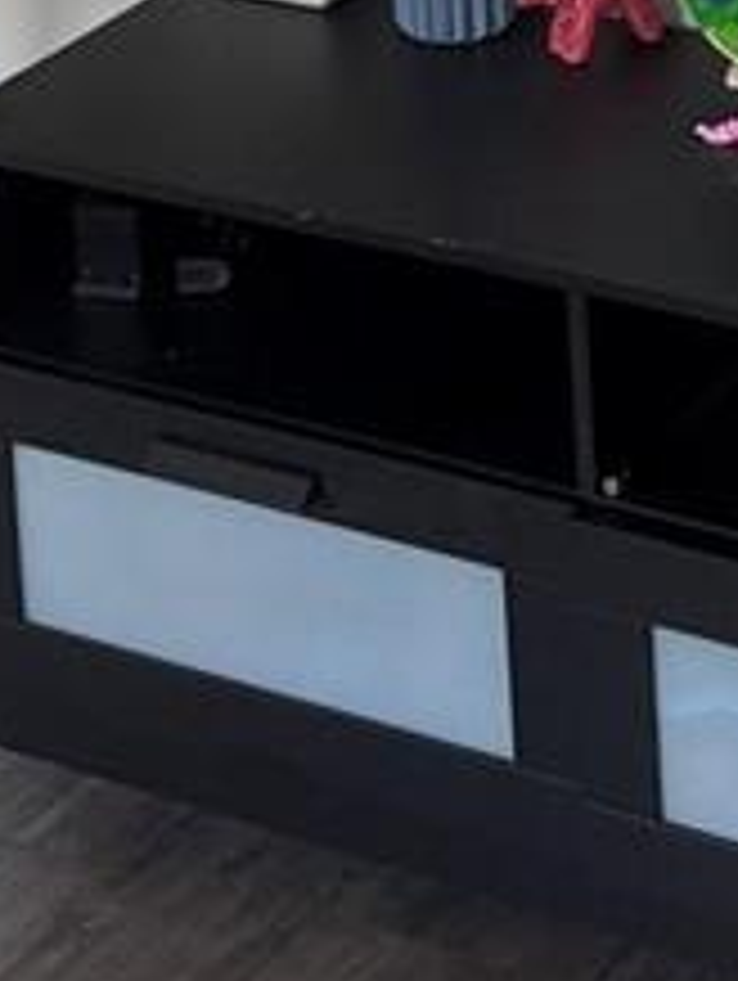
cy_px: -878
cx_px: 603
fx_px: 3745
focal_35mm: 132
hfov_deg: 11.2
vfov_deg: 13.2
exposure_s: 1/76
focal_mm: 6.76
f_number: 1.78
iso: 200
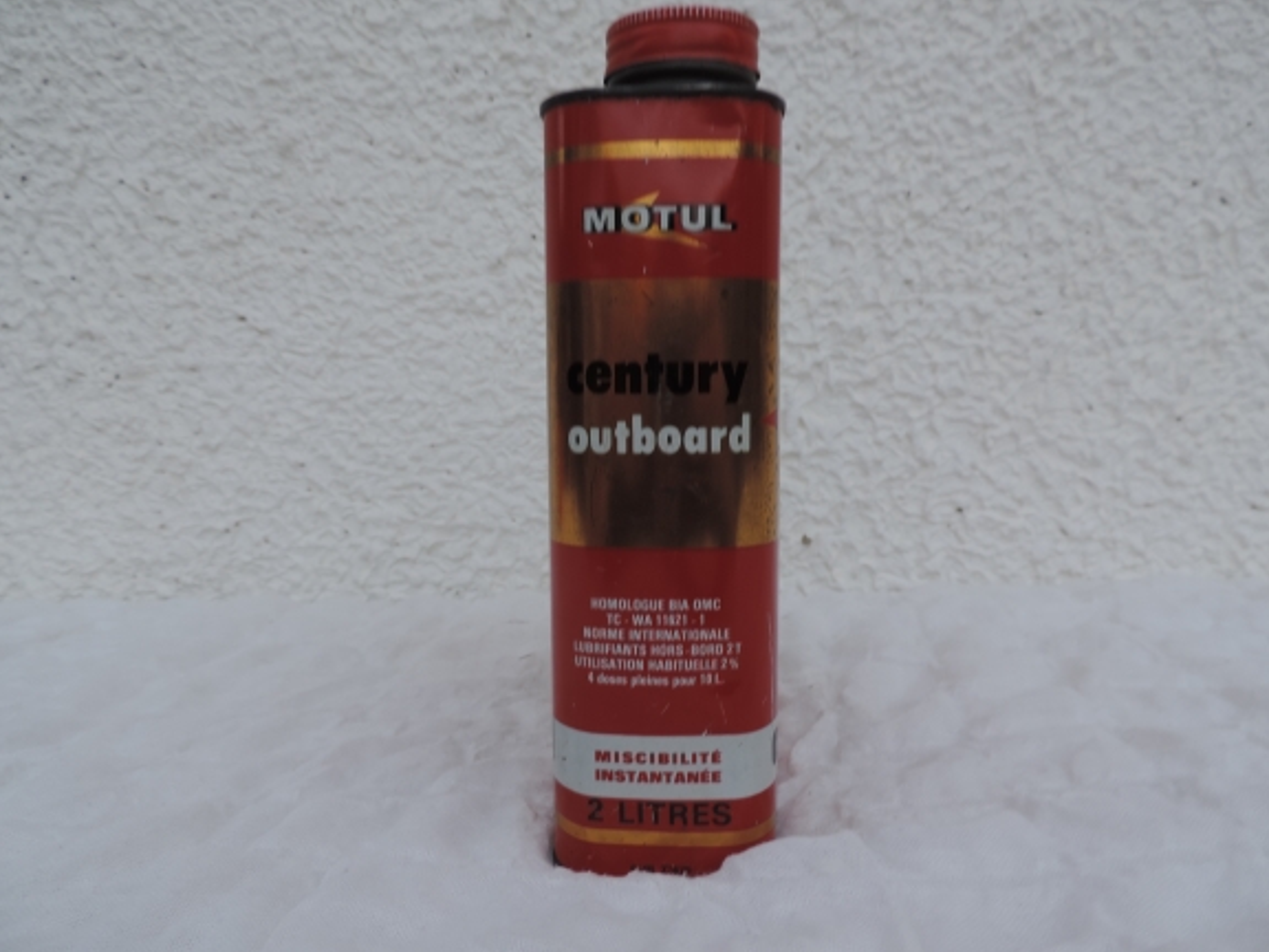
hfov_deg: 69.4
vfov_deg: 54.9
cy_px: 487
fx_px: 916
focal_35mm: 25
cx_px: 630
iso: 80
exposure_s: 1/40
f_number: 3
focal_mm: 4.3
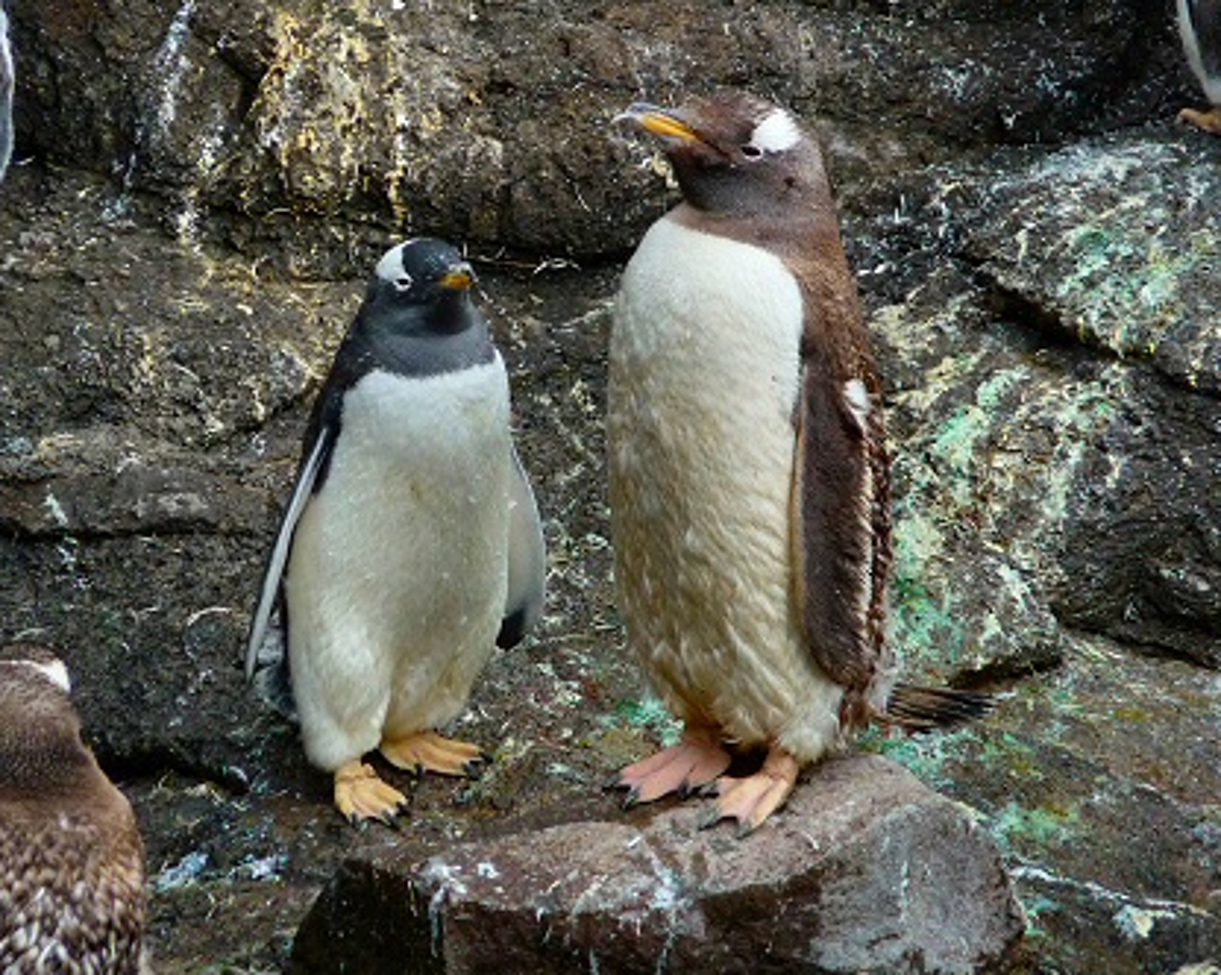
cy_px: 433
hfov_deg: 6.2
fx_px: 11192
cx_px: 605
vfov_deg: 5.0
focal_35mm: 310
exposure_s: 1/250
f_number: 4.9
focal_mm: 45.4
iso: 200
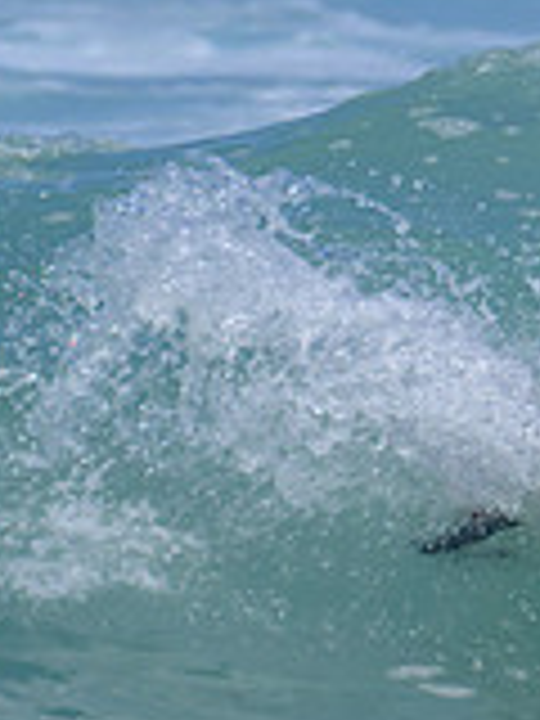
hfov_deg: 0.6
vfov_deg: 0.8
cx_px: 1136
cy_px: 689
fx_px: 54828
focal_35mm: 2636
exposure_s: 1/2000
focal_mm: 560
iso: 640
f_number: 11
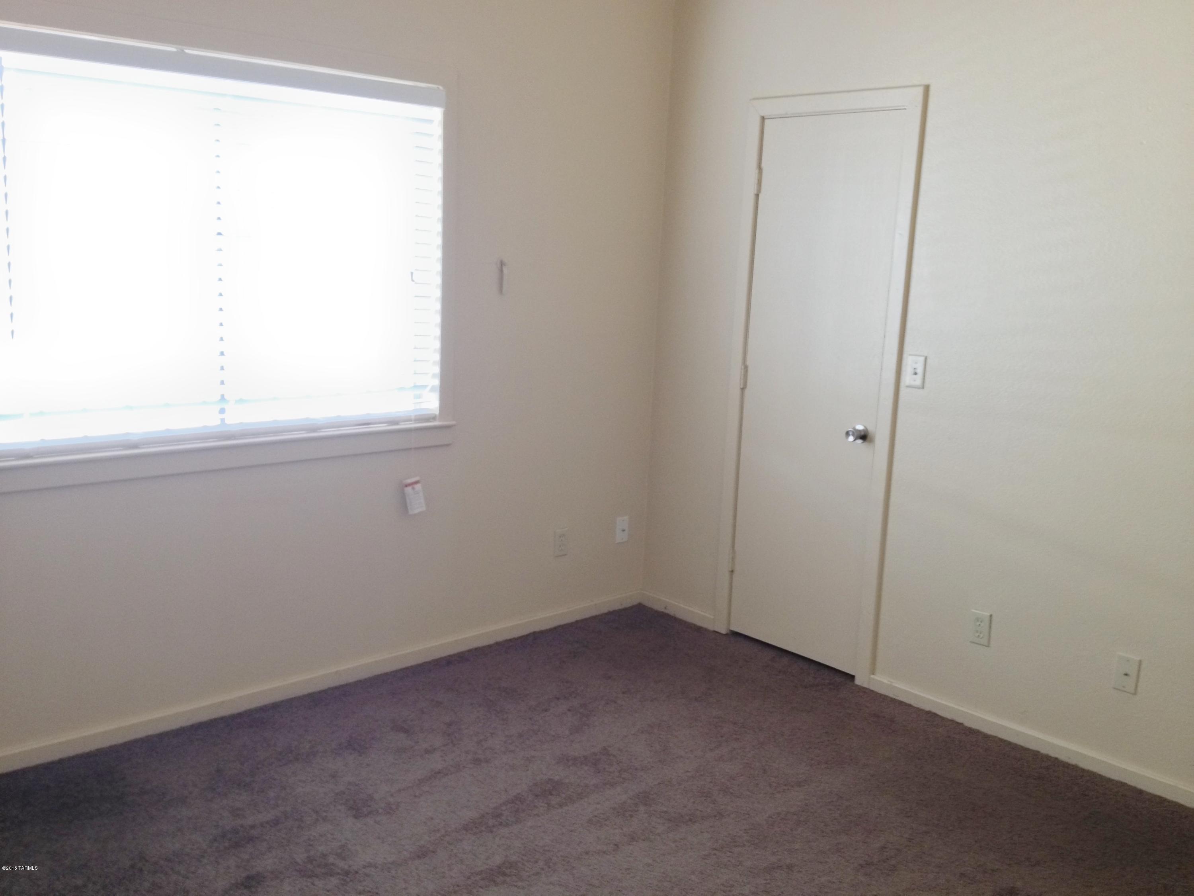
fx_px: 1207
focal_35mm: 35
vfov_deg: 40.7
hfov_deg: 52.6
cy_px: 448
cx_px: 597
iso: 160
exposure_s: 1/20
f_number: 2.4
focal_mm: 4.28
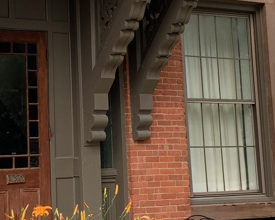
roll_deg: +1.8
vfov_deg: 15.2
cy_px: 15
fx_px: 814
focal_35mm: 100
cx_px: 59
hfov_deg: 19.0
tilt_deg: +11.9
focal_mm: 4.25
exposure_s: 1/385
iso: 25
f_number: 1.8
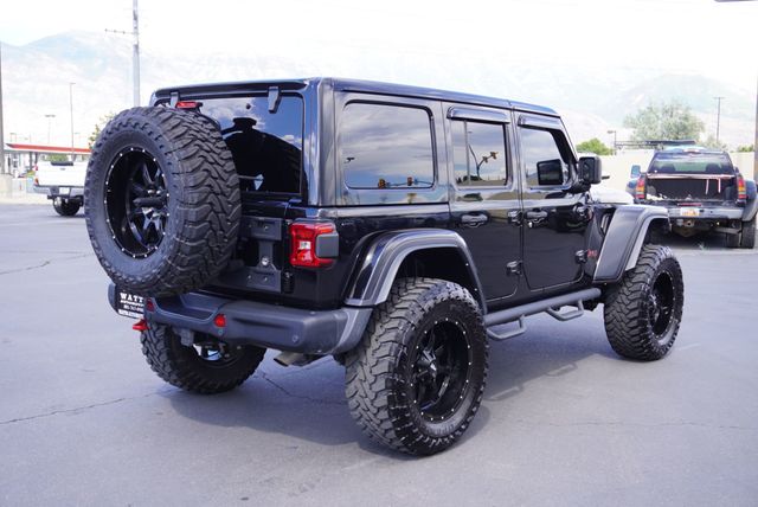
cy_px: 254
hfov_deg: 49.5
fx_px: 822
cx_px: 379
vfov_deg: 34.3
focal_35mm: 39
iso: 100
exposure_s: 1/80
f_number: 5
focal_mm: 26
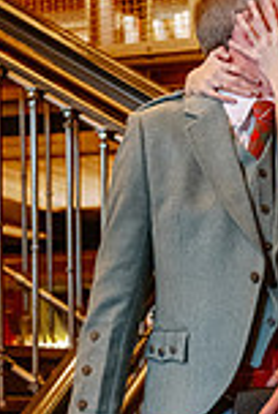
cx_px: 333
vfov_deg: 15.1
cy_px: 409
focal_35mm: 133
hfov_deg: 10.2
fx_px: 1533
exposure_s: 1/160
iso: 5000
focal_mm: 45
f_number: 2.8
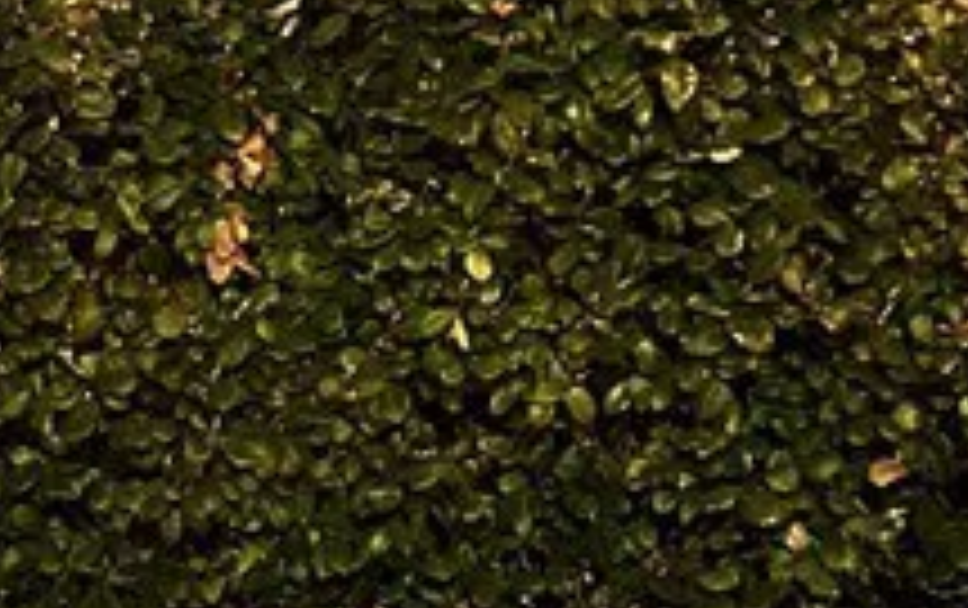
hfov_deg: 15.0
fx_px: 3460
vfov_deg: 9.9
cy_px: 725
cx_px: -392
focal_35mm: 131
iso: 500
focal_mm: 5.7
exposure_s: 1/30
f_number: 1.5
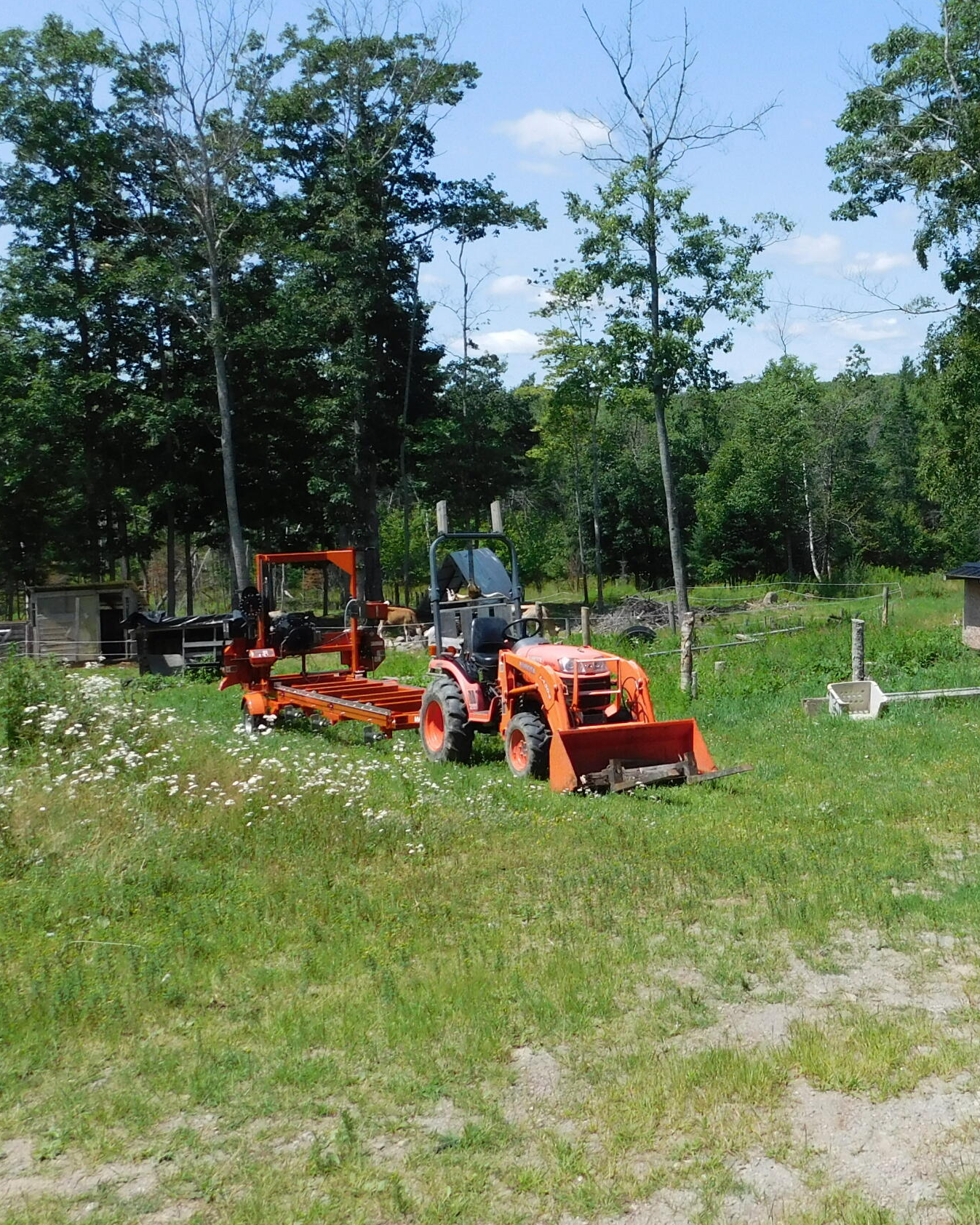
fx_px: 1450
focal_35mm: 40
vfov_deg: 45.3
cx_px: 773
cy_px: 441
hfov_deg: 36.2
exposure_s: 1/400
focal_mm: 4
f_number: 6
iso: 125
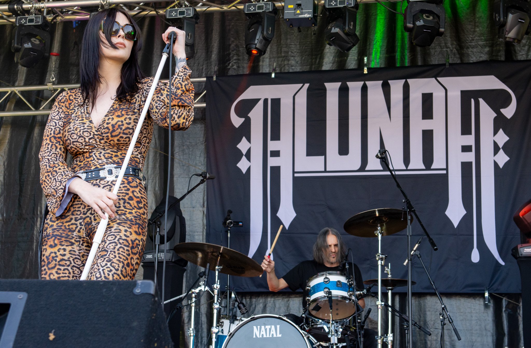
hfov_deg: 26.8
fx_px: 1114
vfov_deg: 17.7
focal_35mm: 76
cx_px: 278
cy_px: 162
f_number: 6.3
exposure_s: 1/160
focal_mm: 48
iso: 800
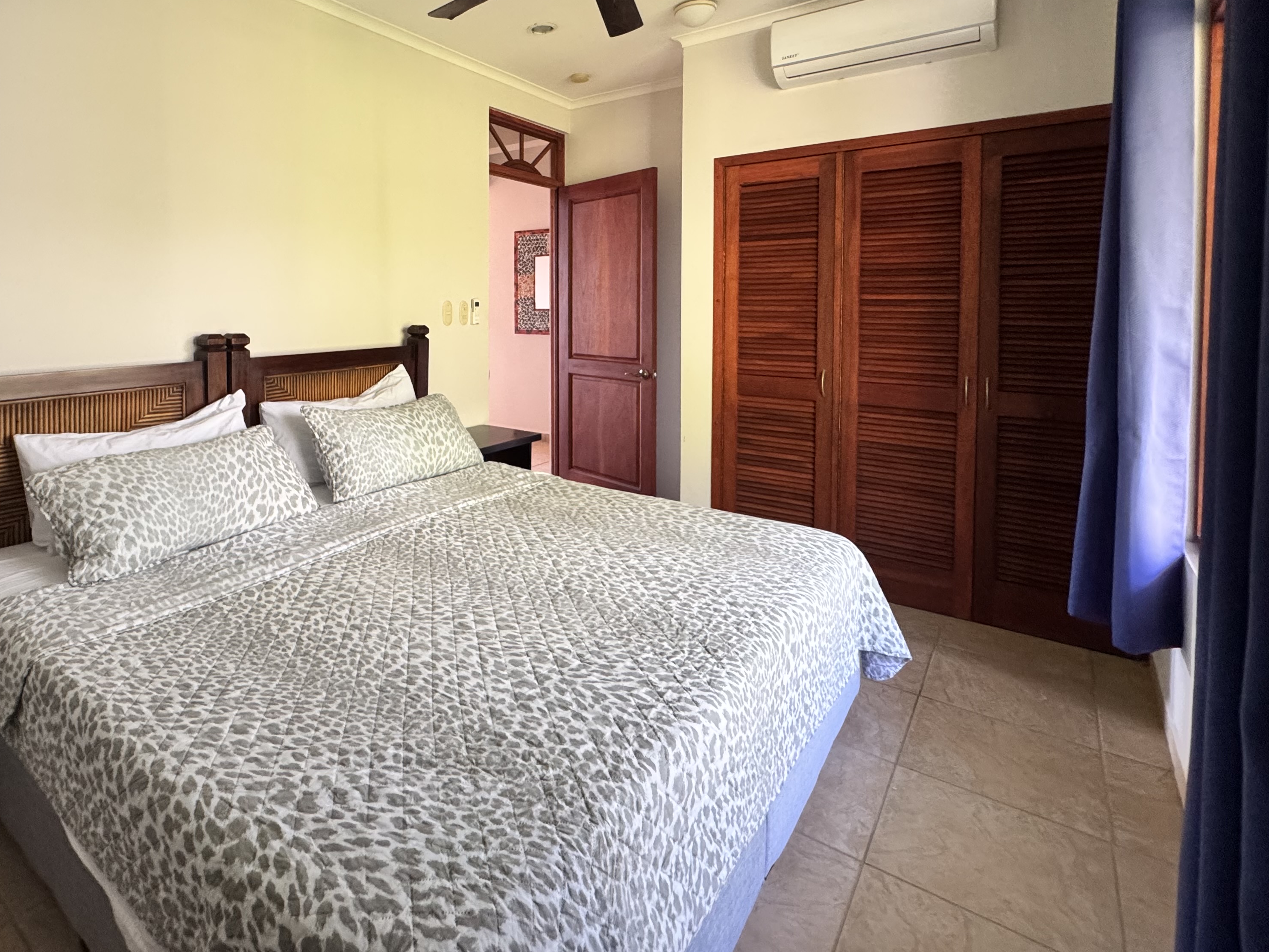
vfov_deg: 67.0
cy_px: 326
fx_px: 696
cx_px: 466
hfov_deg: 82.8
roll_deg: +0.9
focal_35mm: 19
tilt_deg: -1.6
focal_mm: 2.22
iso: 320
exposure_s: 1/90
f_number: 2.2
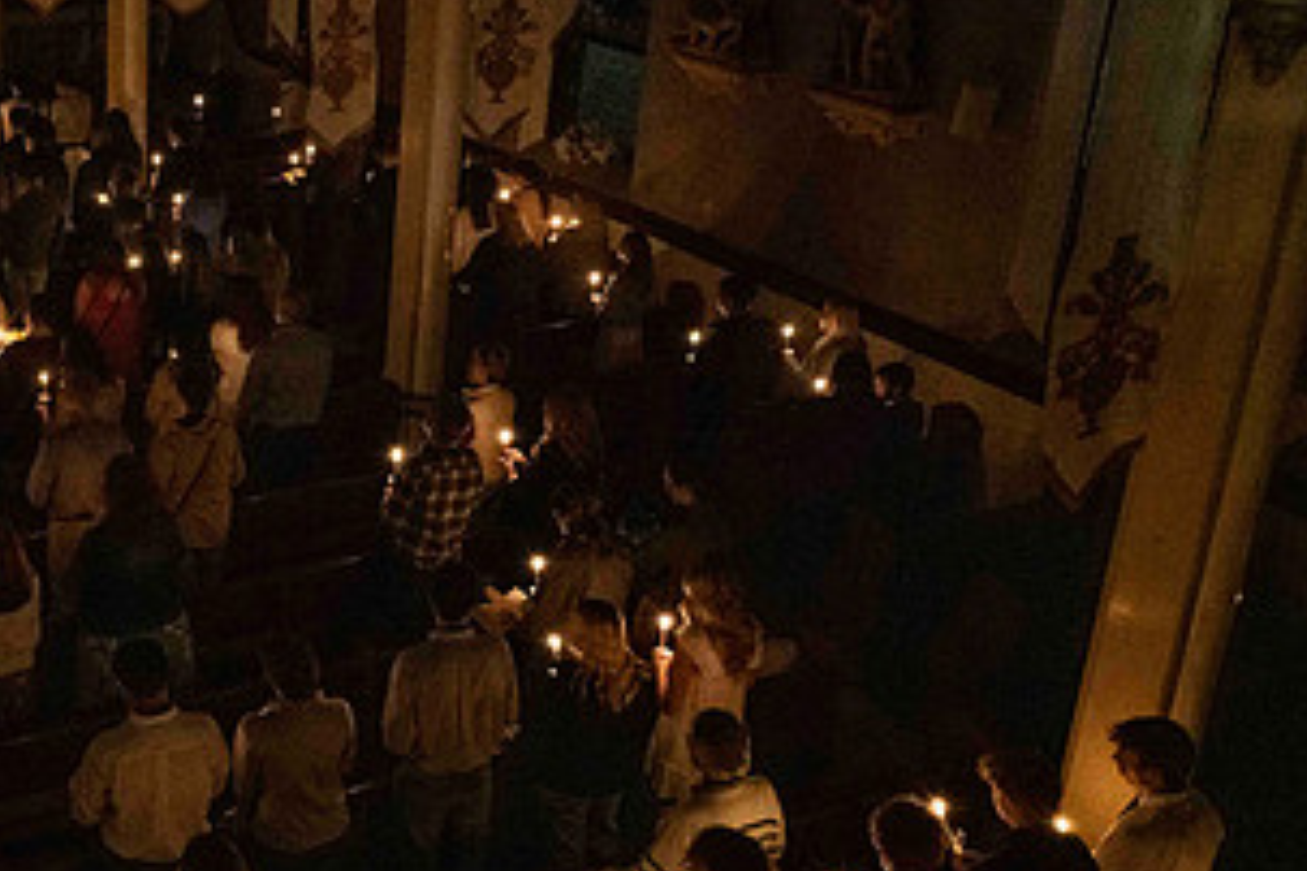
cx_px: 211
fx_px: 1670
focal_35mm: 46
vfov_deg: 29.1
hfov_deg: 40.5
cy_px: 313
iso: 8000
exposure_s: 1/40
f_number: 6.3
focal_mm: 24
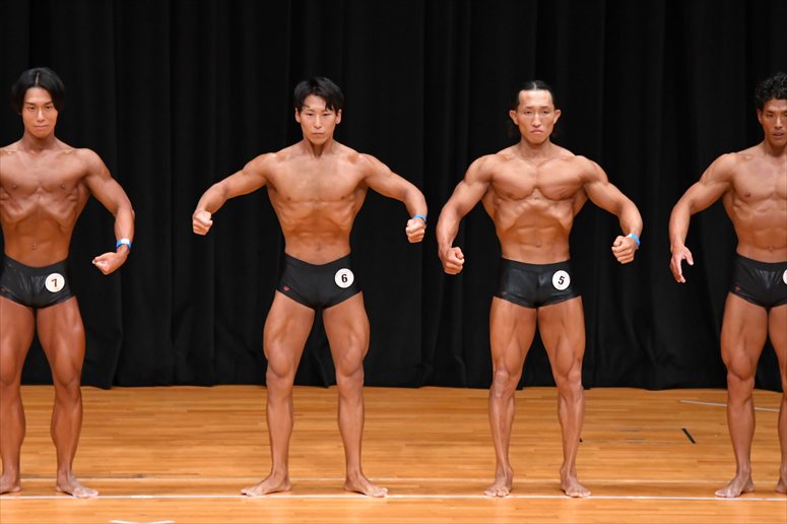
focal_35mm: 270
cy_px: 262
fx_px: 5900
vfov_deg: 5.1
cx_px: 394
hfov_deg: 7.6
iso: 4000
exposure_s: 1/400
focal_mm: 180
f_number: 5.6
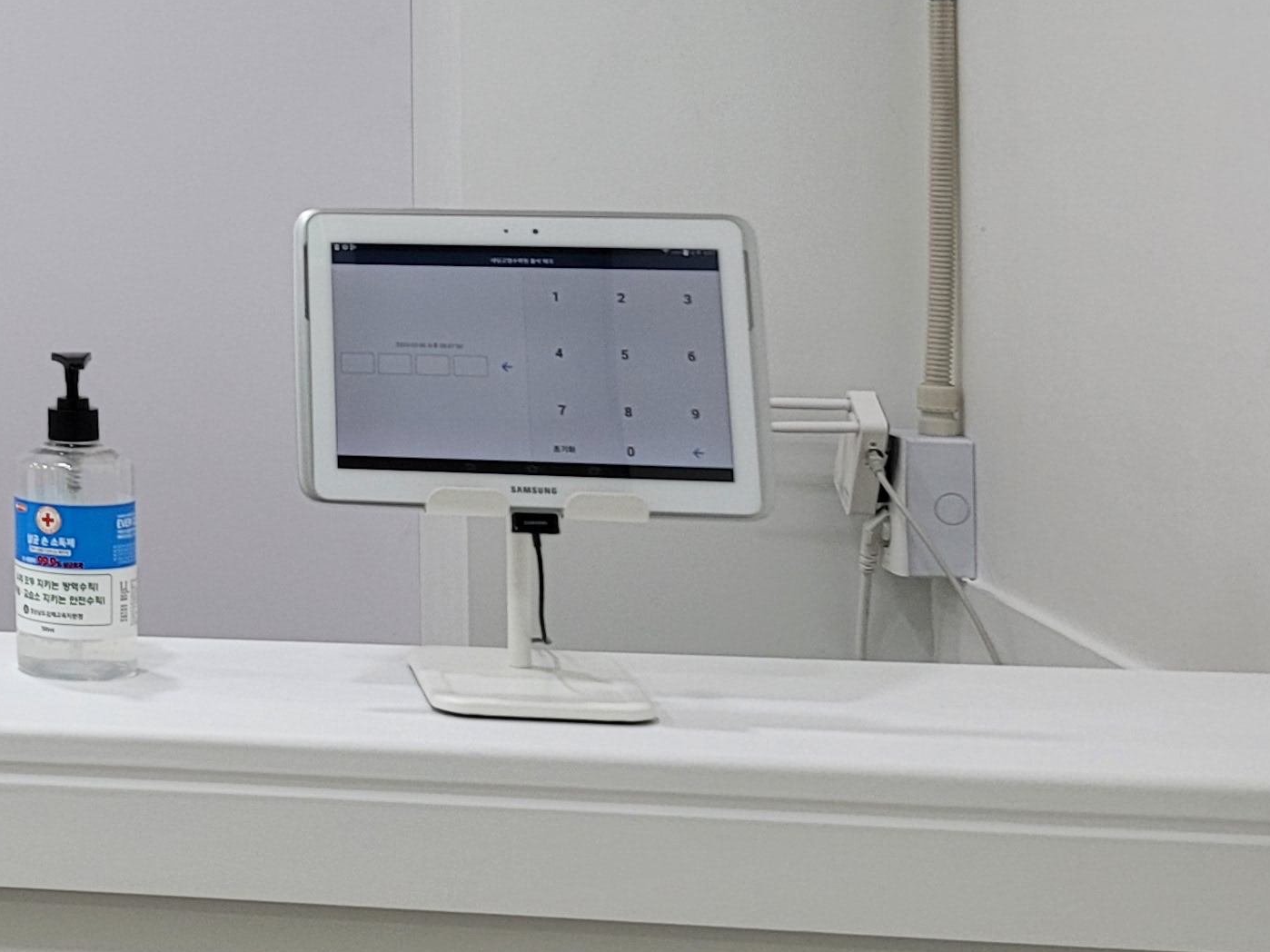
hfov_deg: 23.0
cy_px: 17
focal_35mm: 75
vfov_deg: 19.1
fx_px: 2751
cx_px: -403
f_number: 1.8
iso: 100
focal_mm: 5.4
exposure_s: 1/120
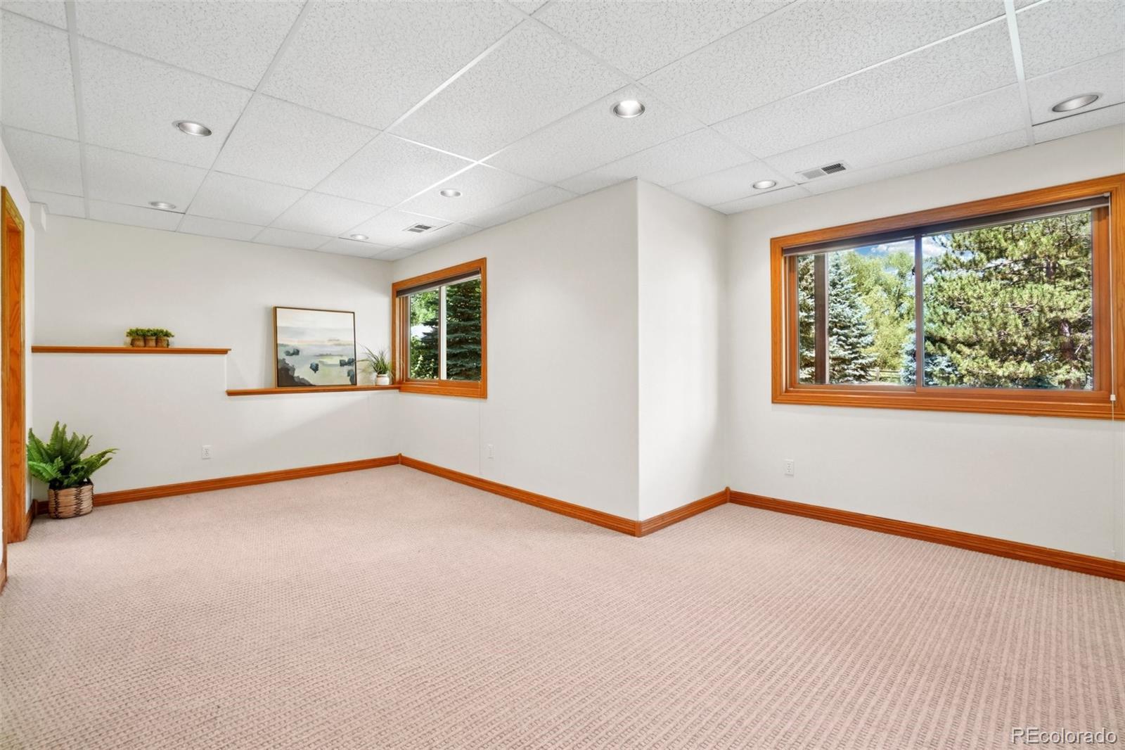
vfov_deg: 77.3
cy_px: 375
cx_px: 562
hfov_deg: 100.4
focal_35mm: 15
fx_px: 469
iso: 400
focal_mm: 10
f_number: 8
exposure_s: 1/20
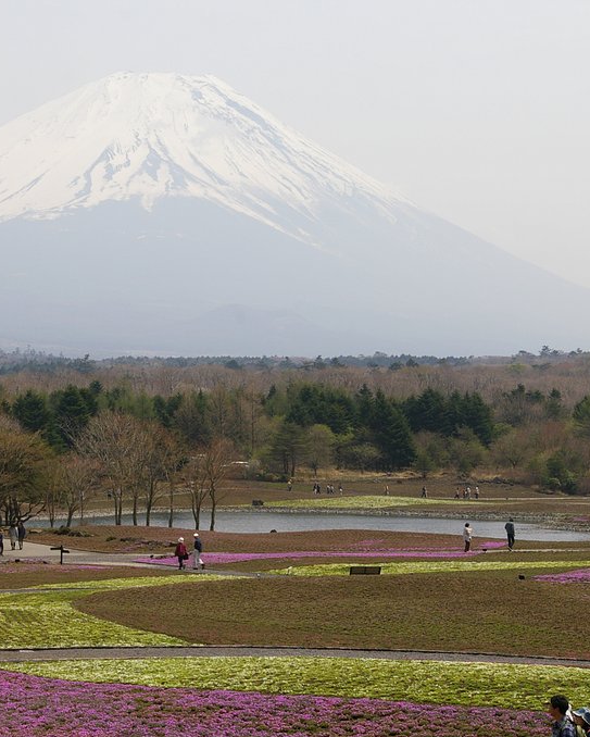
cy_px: 370
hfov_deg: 18.0
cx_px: 148
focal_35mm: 85
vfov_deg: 22.5
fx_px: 1854
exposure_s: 1/320
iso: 200
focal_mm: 40
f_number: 11
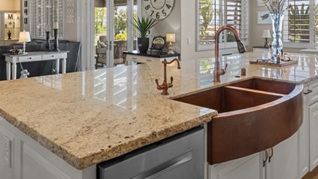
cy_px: 22
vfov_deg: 33.9
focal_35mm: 33
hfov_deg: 59.5
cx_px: 159
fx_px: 278
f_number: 9
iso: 125
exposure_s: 1/2
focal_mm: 13
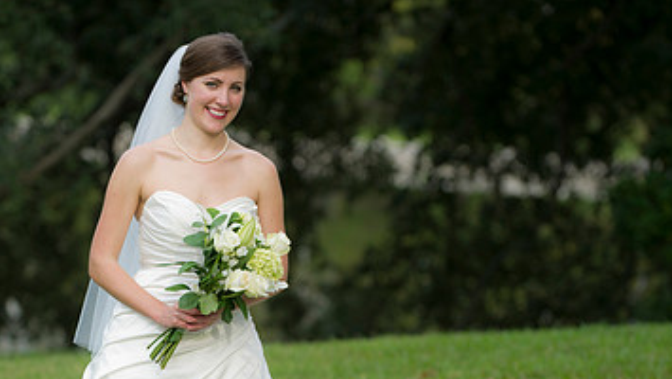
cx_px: 261
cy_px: 364
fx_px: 3815
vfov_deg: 5.7
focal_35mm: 214
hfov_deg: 10.1
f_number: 2.8
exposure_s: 1/640
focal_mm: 125
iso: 320
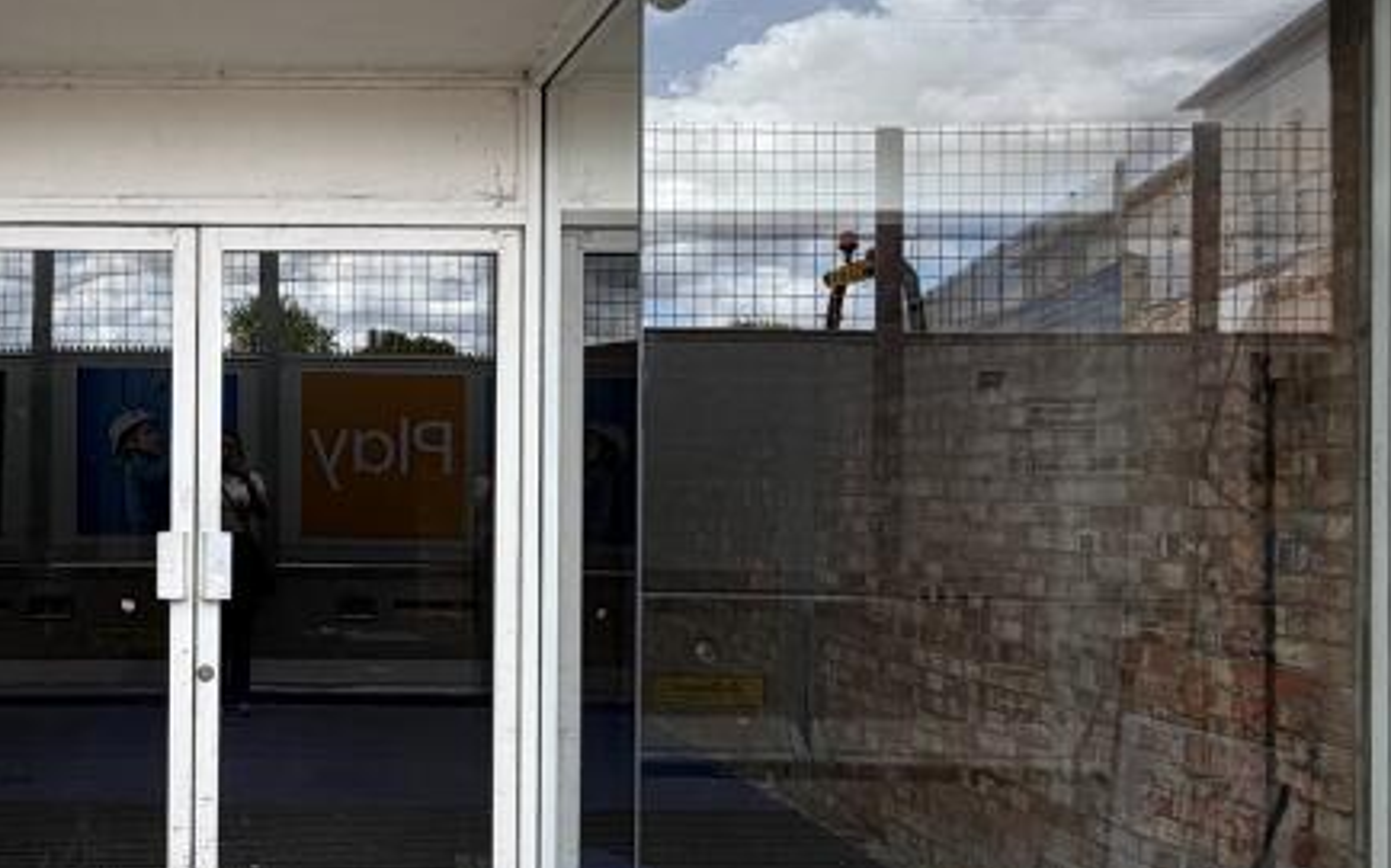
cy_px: 455
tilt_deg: +1.1
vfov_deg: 36.2
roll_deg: -0.5
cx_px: 199
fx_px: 1326
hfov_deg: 50.5
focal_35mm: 35
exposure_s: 1/229
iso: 40
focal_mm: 2.22
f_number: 2.2
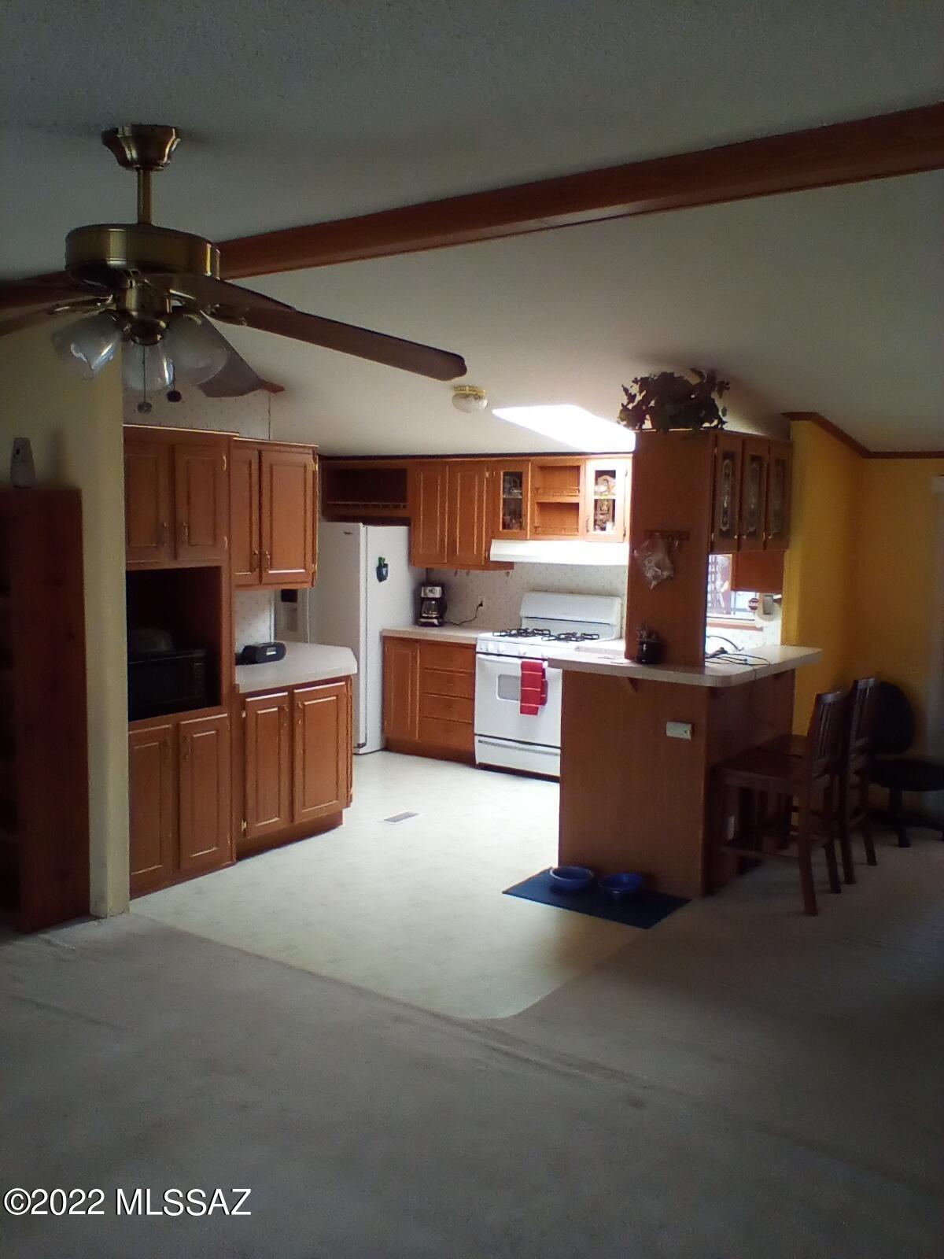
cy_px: 630
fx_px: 1127
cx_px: 472
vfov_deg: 58.4
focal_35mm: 31
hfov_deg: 45.4
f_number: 2.4
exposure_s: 1/30
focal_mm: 2.38
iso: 129
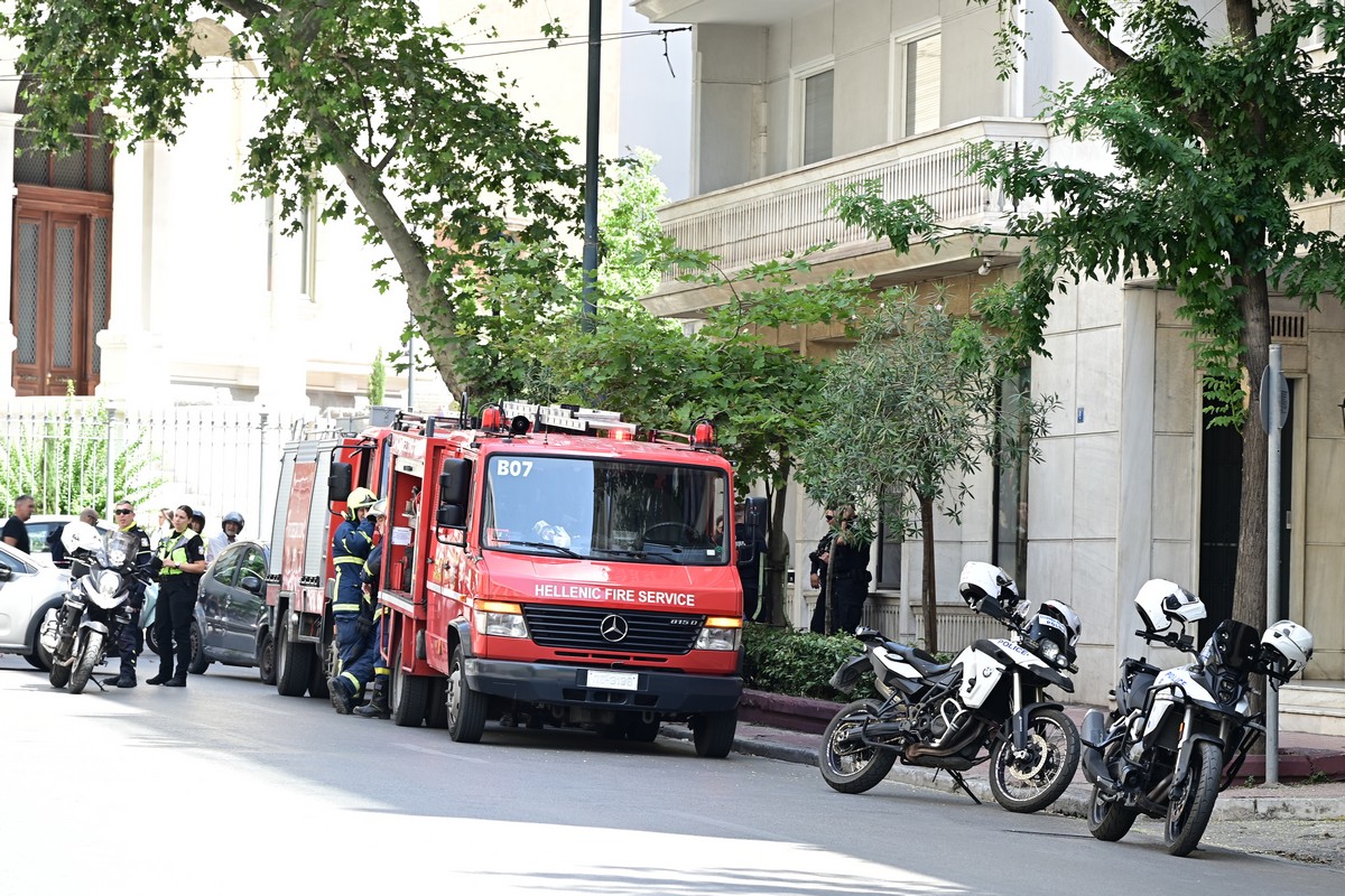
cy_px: 448
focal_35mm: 120
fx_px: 4483
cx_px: 672
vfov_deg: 11.4
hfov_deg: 17.1
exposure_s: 1/50
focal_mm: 120
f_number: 5.6
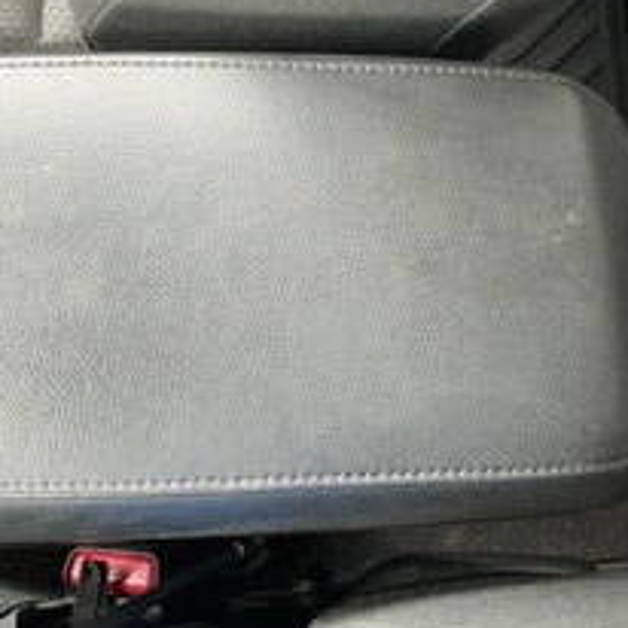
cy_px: 223
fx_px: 985
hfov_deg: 35.4
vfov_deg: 35.1
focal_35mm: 48
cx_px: 317
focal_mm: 3
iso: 100
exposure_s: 1/60
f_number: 1.8
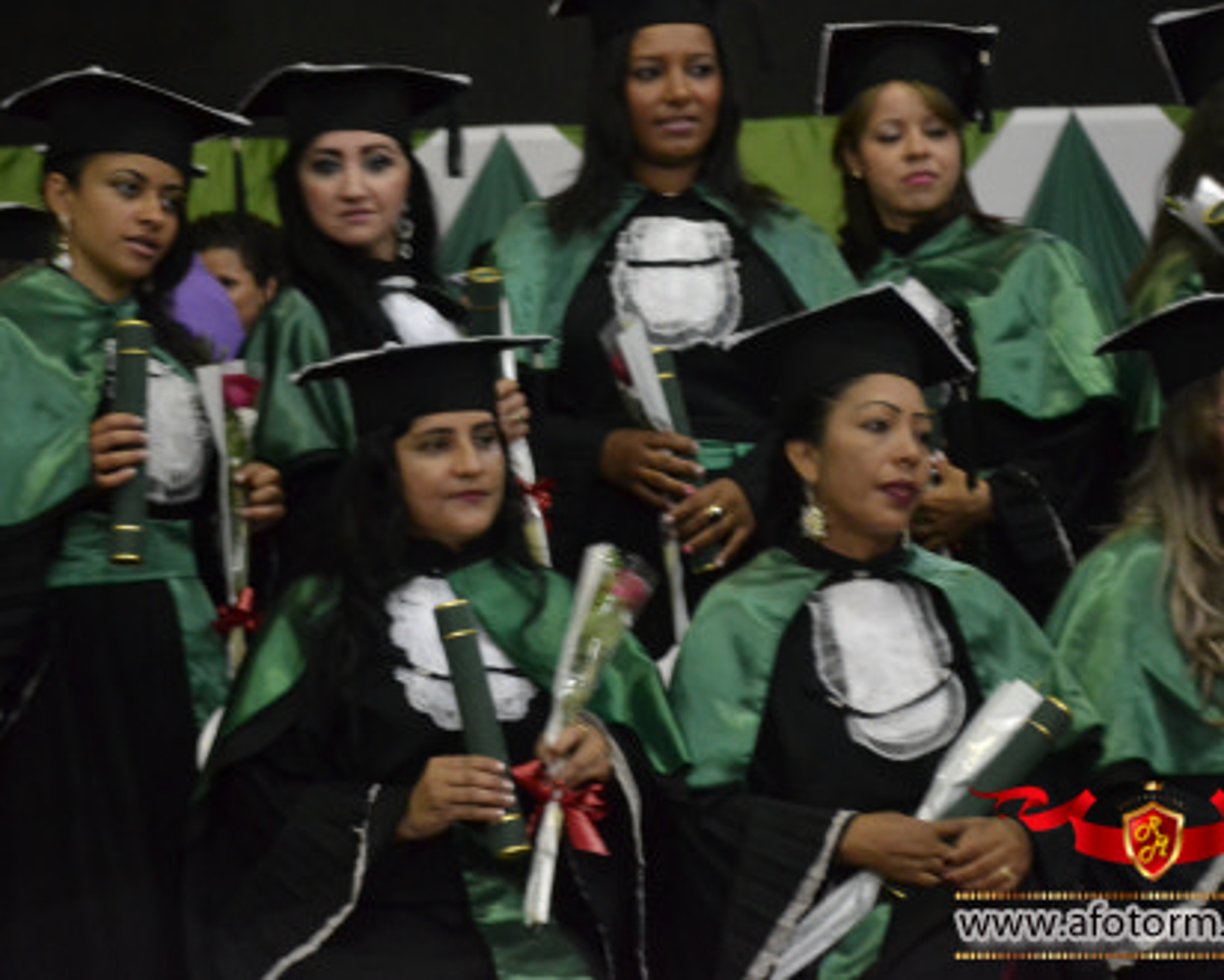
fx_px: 3588
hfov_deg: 19.4
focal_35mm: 99
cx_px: 645
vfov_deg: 15.6
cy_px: 491
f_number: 5
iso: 3200
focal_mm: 58
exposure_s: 1/30
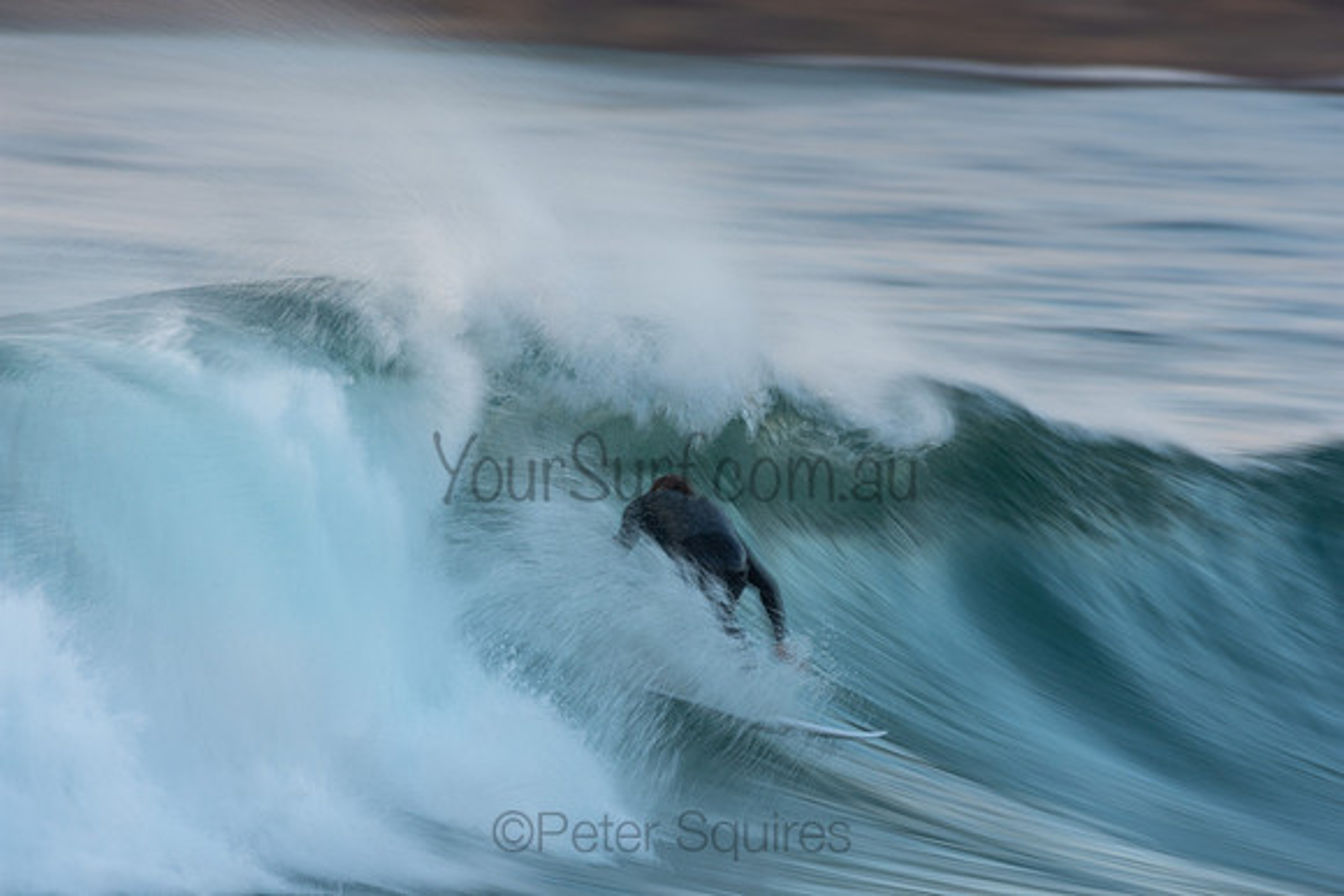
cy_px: 448
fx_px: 28005
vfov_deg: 1.8
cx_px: 672
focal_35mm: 750
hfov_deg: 2.7
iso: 100
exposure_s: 1/20
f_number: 9
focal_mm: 500
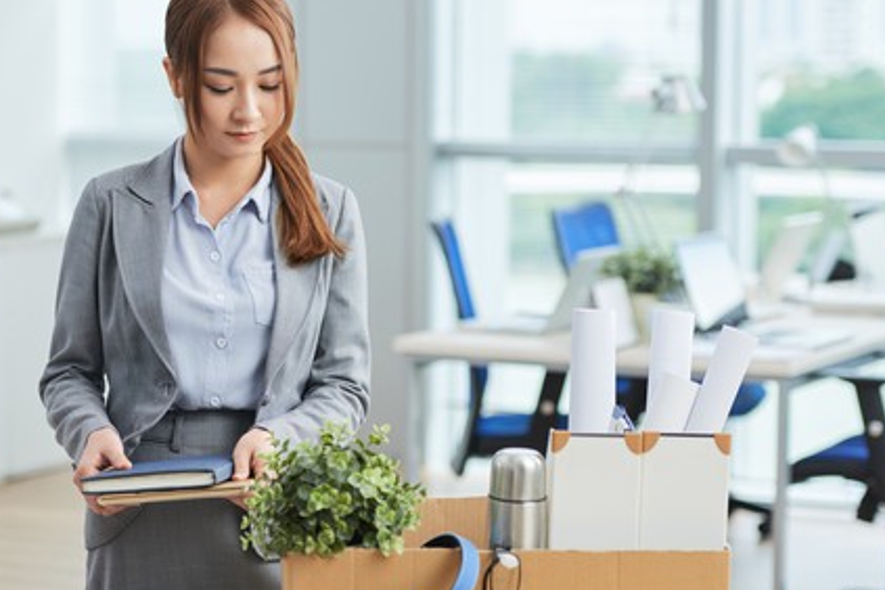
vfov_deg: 11.6
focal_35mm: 118
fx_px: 2901
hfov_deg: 17.3
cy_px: 359
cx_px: 370
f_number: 2.8
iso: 140
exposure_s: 1/180
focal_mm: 78
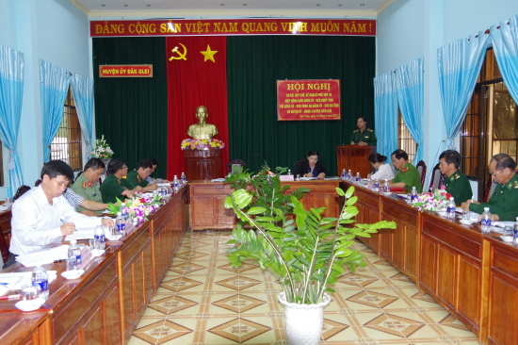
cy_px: 172
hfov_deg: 59.5
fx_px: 453
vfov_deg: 41.7
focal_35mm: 32
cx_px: 259
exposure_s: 1/60
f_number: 6.3
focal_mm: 21
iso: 1600
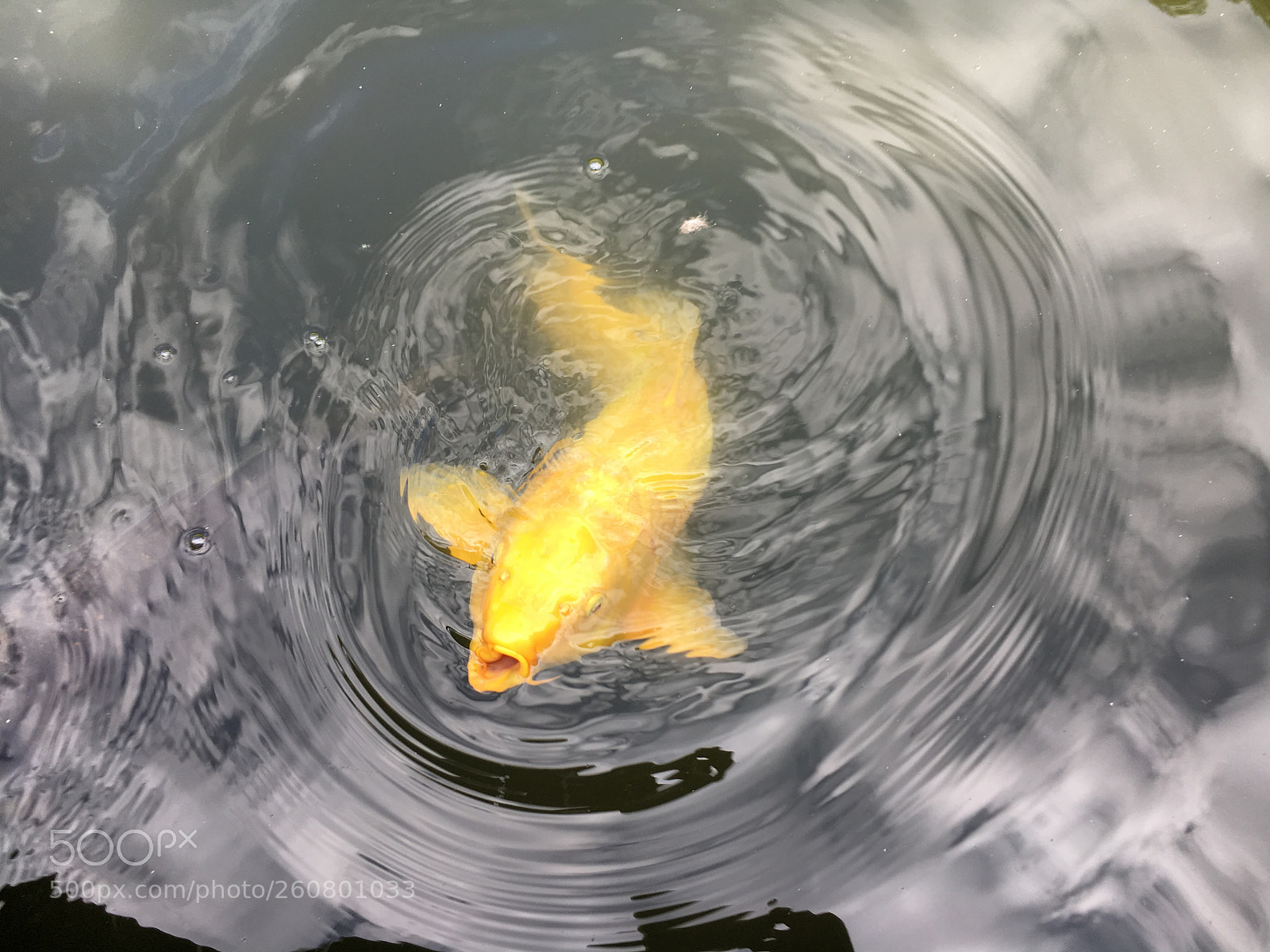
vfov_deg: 48.2
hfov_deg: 61.7
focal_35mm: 29
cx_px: 635
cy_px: 476
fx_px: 1064
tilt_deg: -69.5
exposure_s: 1/152
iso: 25
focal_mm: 4.15
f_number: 2.2
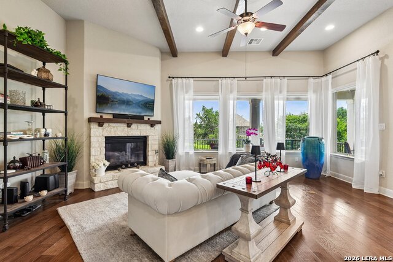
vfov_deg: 73.8
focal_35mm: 16
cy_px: 131
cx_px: 196
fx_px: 175
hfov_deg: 96.7
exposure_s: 1/15
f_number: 8
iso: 560
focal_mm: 16
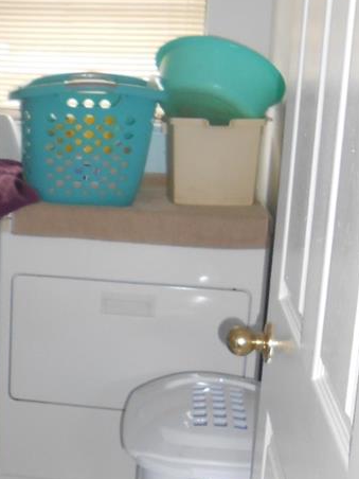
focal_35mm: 69
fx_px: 954
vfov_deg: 28.2
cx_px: -39
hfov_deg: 20.3
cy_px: 248
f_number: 3.5
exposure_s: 1/25
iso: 200
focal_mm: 4.6
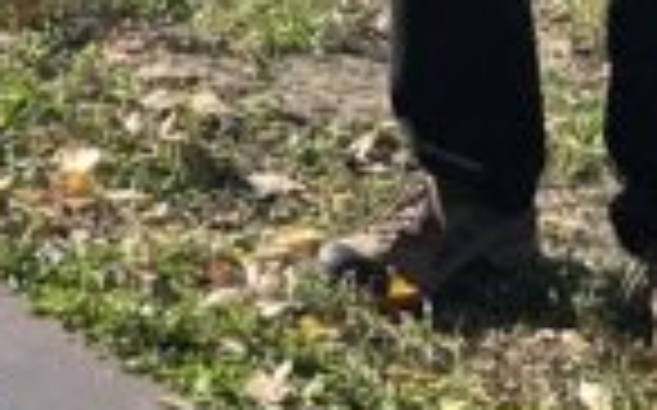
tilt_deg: -1.5
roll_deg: +1.7
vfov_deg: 6.0
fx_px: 3453
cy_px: -1036
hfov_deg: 9.4
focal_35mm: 193
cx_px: -1066
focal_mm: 4.2
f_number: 1.6
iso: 32
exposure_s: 1/5556
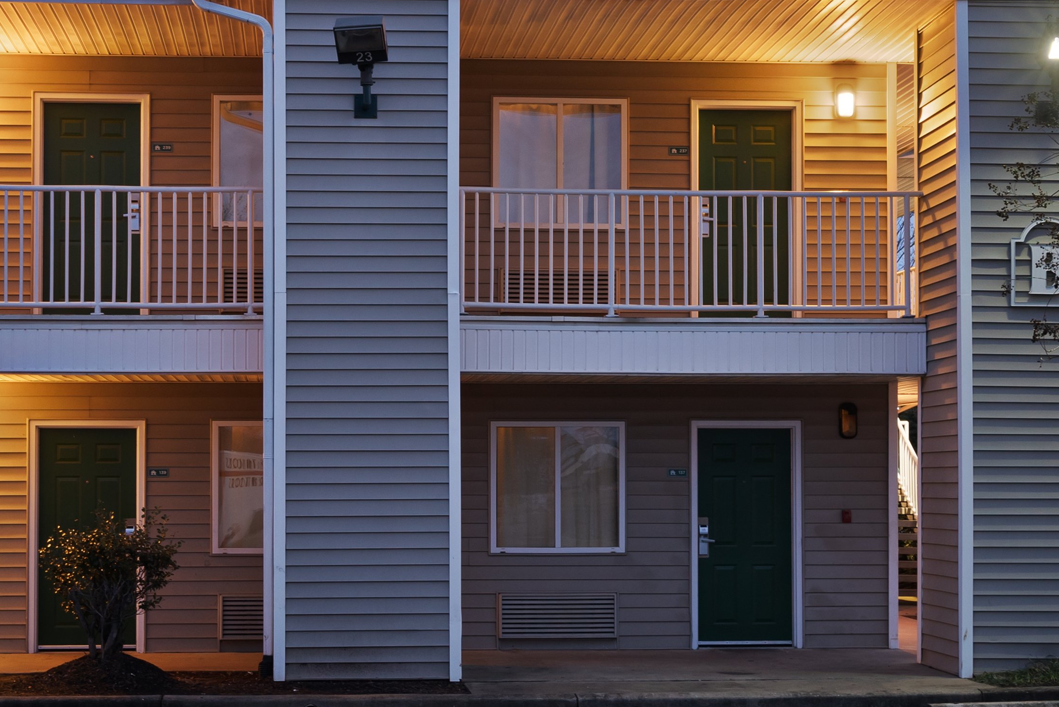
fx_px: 1972
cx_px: 773
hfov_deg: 29.7
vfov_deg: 20.0
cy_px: 105
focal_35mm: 67
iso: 800
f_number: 8
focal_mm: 35
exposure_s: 1.6
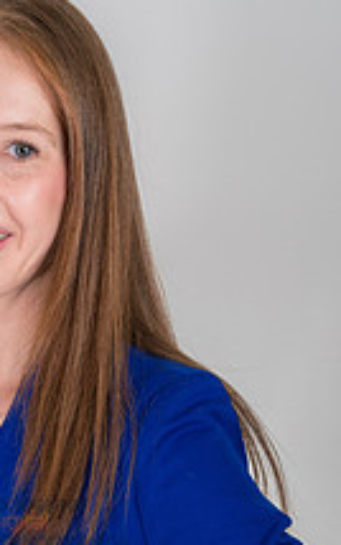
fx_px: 2703
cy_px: 527
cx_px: 31
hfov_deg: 7.2
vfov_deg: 11.4
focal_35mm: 182
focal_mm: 85
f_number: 7.1
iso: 250
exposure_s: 1/500
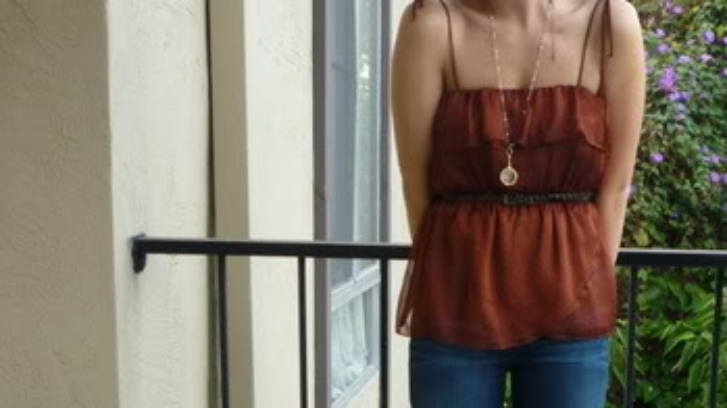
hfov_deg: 35.6
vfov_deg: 20.2
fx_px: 1118
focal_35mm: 58
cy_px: 383
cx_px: 498
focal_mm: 5.2
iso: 125
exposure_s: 1/30
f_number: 3.3
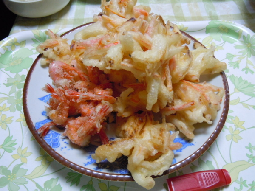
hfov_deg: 60.0
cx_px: 128
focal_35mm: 30
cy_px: 96
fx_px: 221
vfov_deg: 46.8
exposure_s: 1/15
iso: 400
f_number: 3.5
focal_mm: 5.4
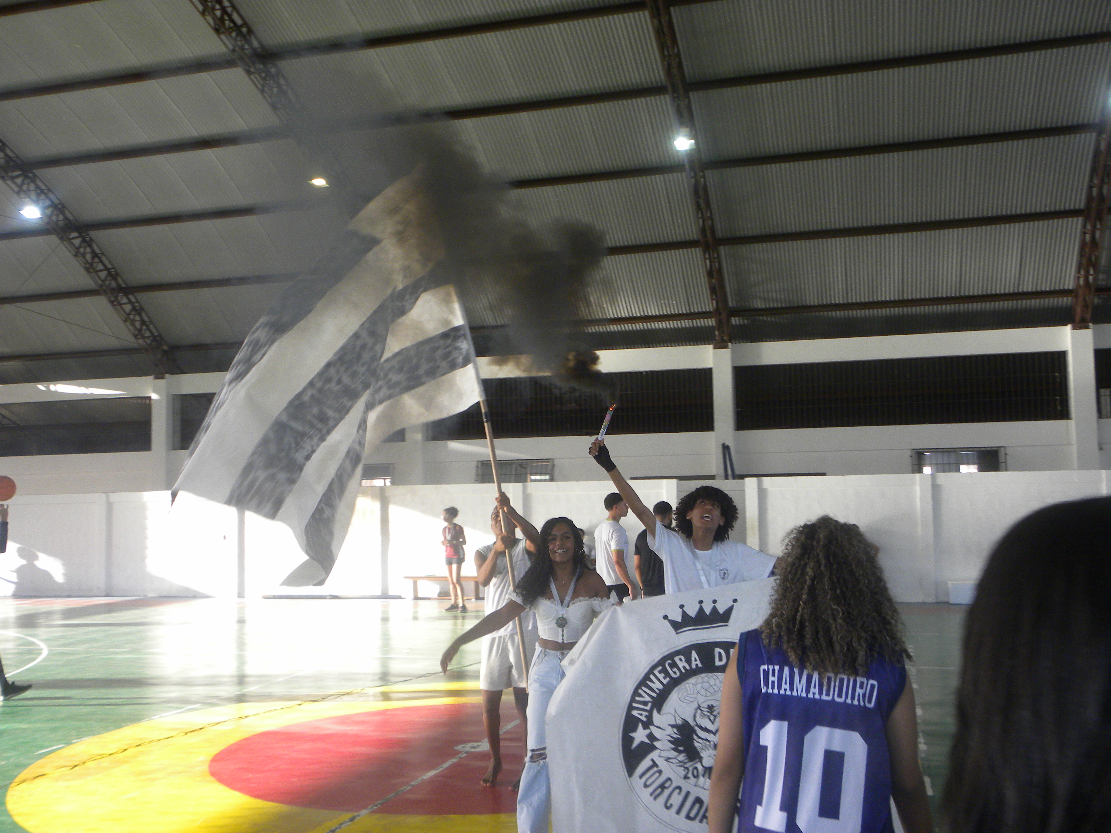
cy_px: 416
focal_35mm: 37
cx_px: 556
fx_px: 1188
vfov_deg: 38.7
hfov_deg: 50.1
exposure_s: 1/67.2
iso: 154
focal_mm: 6.6
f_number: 3.2
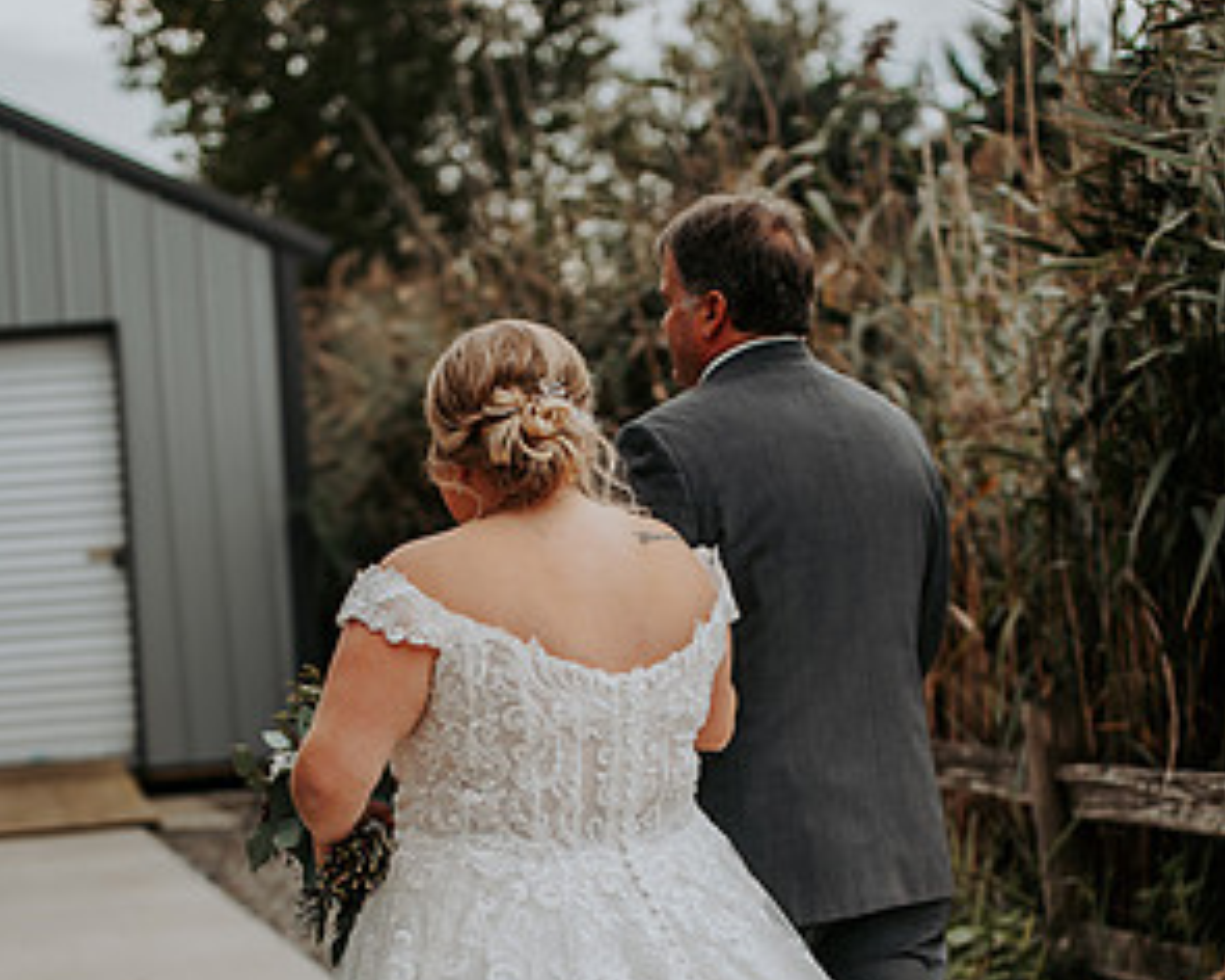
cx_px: 608
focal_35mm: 100
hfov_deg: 19.2
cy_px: 810
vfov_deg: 15.3
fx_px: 3626
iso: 400
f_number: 2.8
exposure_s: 1/1000
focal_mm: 70
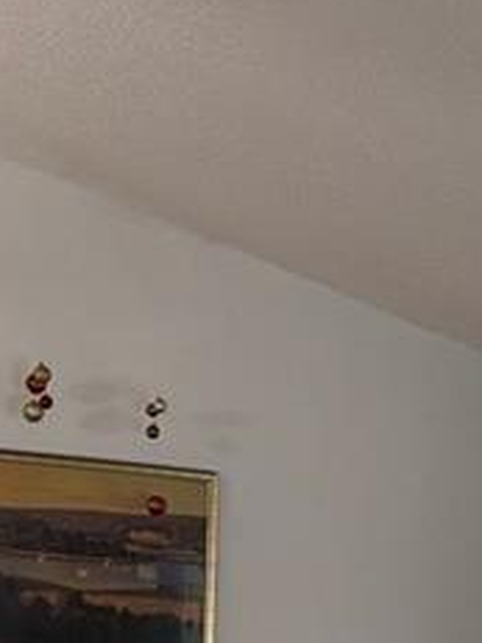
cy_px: 1208
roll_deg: -3.8
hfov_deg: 10.9
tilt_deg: -11.7
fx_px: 2509
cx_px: 471
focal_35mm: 135
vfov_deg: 13.0
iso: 320
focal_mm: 5.96
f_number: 1.6
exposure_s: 1/60
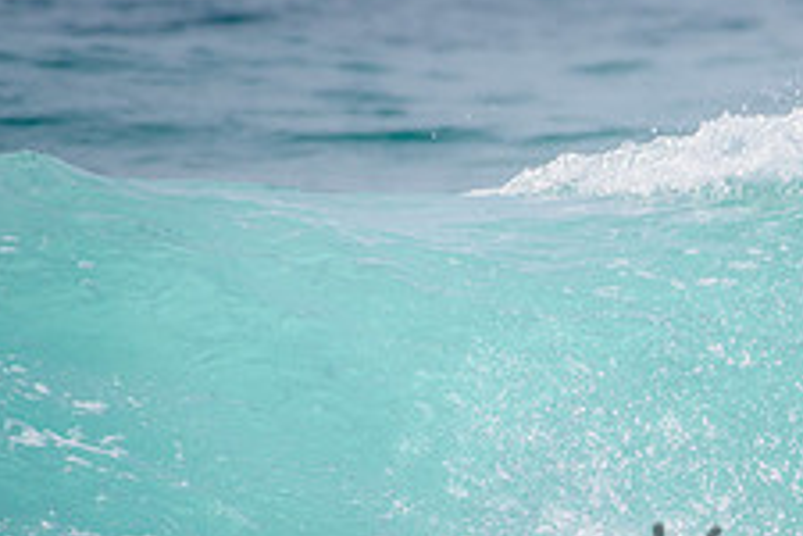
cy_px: 577
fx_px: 35240
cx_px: 1013
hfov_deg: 1.3
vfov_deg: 0.9
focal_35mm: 1580
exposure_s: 1/2000
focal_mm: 500
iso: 90
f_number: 5.6
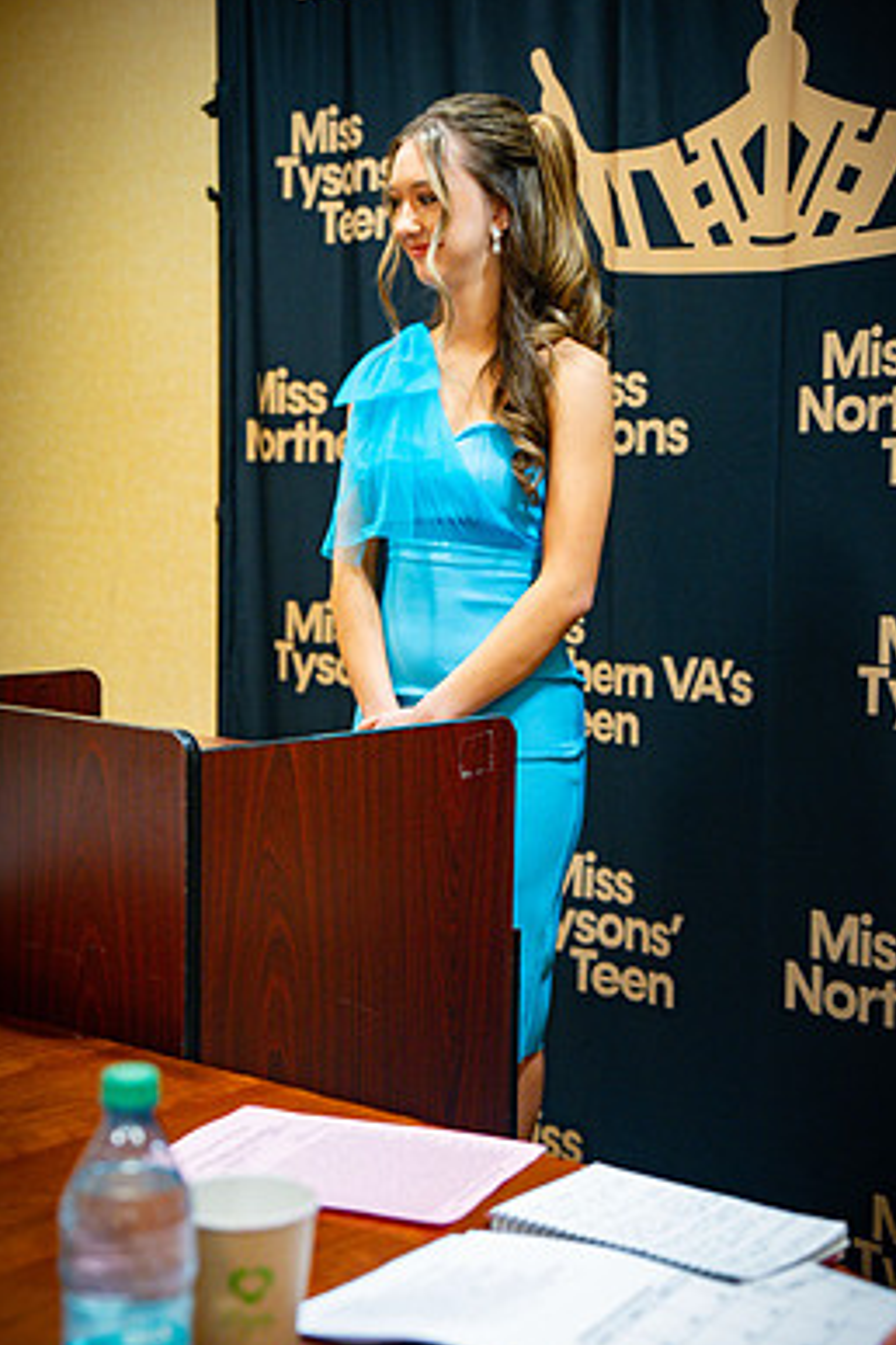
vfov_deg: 35.0
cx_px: 483
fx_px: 2128
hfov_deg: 23.8
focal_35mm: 57
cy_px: 706
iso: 1600
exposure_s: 1/125
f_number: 2.8
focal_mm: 49
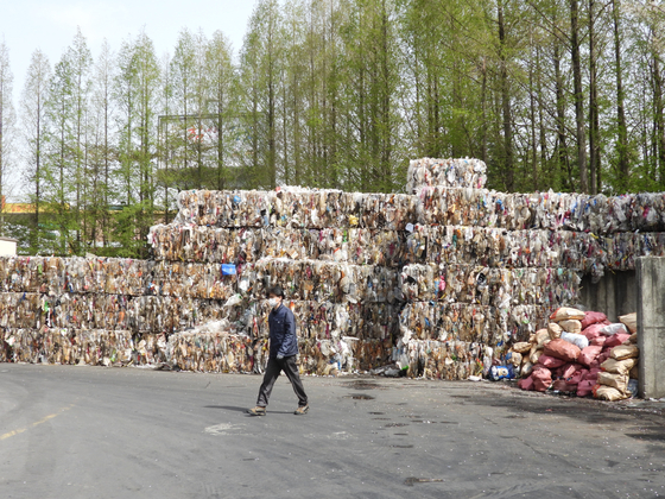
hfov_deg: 42.9
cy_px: 250
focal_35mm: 44
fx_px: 845
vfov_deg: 32.9
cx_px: 332
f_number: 3.2
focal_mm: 7.9
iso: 100
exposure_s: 1/640
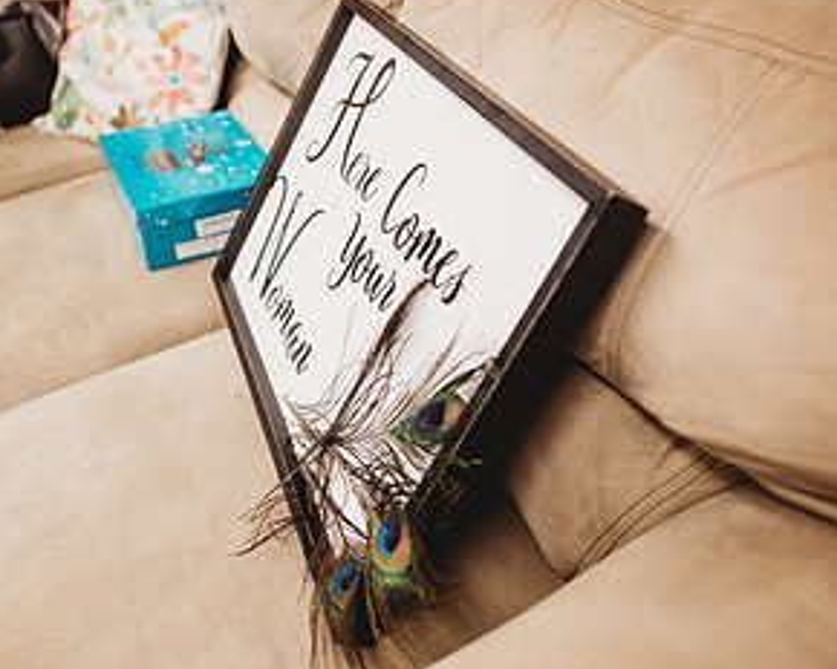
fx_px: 867
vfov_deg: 42.1
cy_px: 285
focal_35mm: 35
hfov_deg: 51.5
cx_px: 407
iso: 200
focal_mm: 24
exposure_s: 1/125
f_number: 2.2
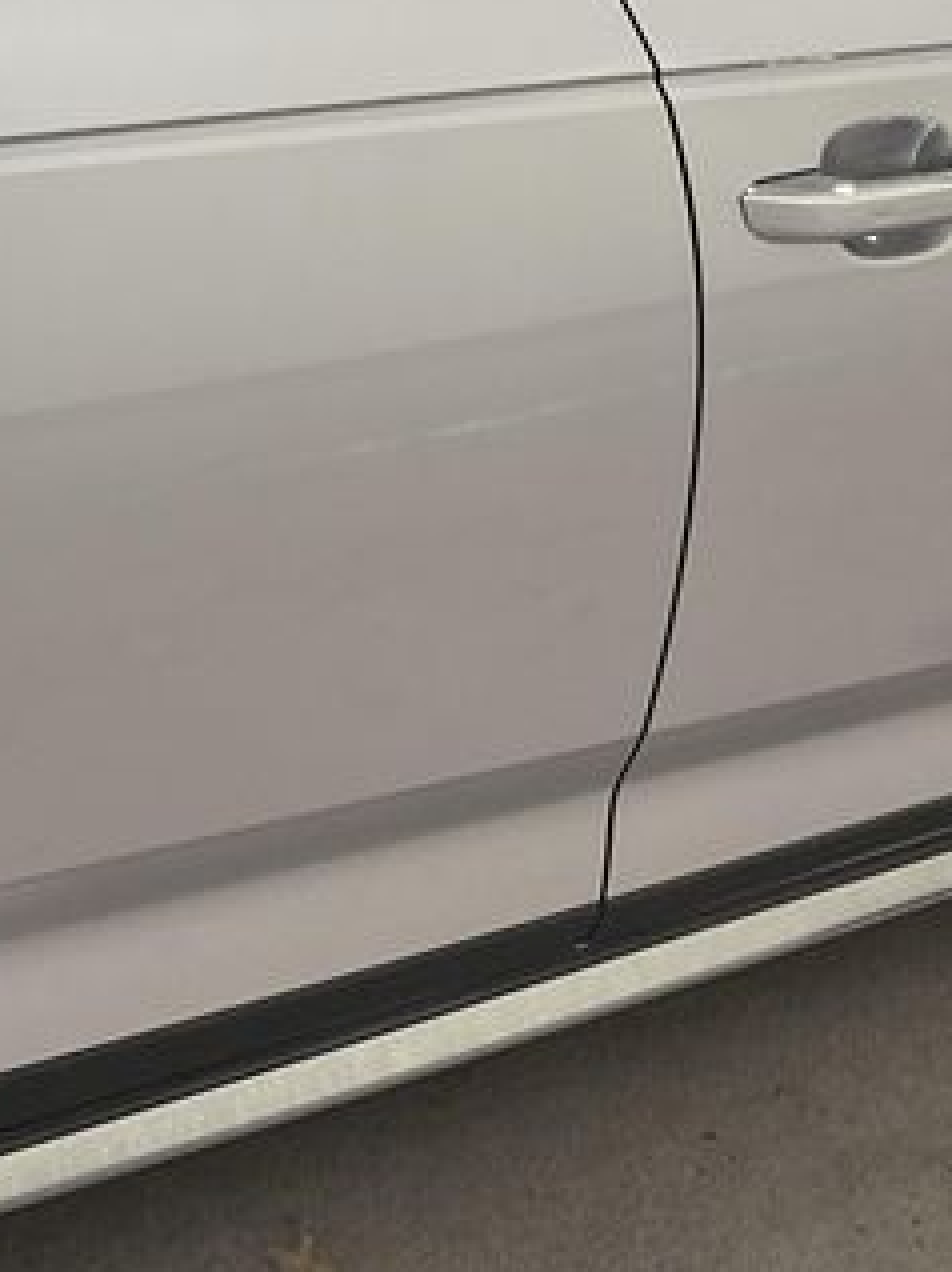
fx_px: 2680
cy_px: 84
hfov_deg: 20.1
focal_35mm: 73
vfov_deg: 25.7
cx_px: 332
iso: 100
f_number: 1.8
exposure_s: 1/50
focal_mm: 3
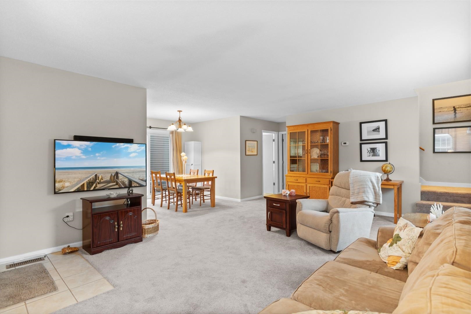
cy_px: 157
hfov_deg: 90.0
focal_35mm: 18
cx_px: 236
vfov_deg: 67.4
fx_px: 235
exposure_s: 1
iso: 100
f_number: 4.8
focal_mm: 12
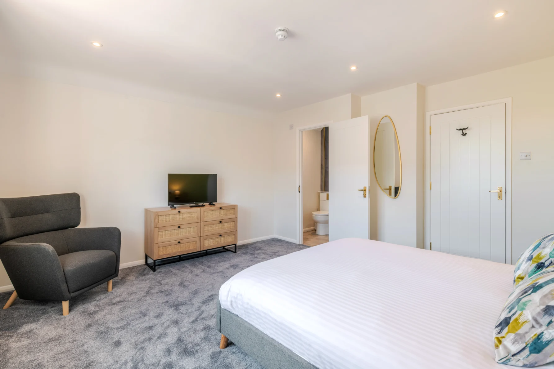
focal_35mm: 17
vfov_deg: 70.4
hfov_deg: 93.3
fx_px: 262
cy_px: 184
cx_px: 277
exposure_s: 1/15
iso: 100
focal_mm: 17
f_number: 8
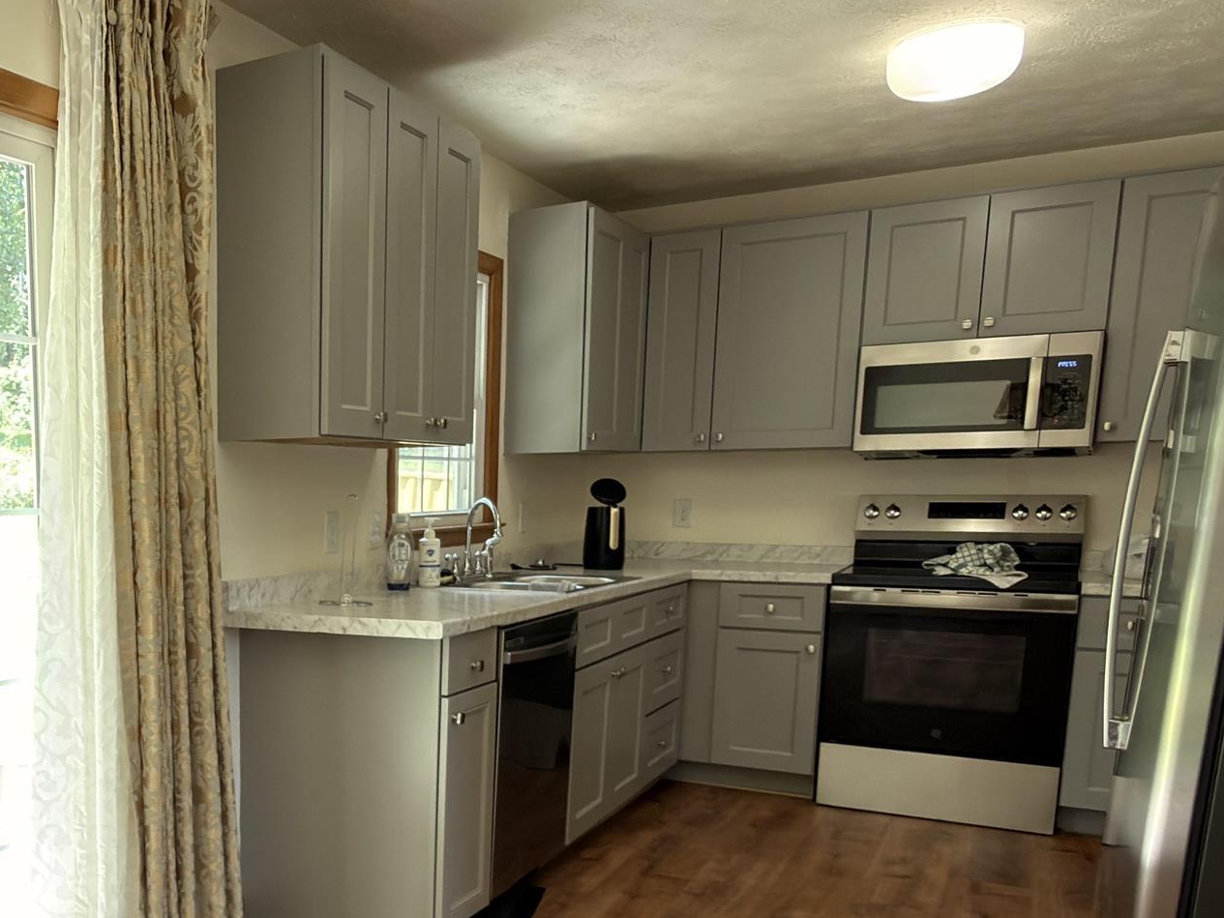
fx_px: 1202
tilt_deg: -9.3
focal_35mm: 34
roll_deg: +0.6
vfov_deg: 40.7
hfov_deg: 50.1
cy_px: 679
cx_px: 211
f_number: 2.2
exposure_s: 1/30
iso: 125
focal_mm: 2.22
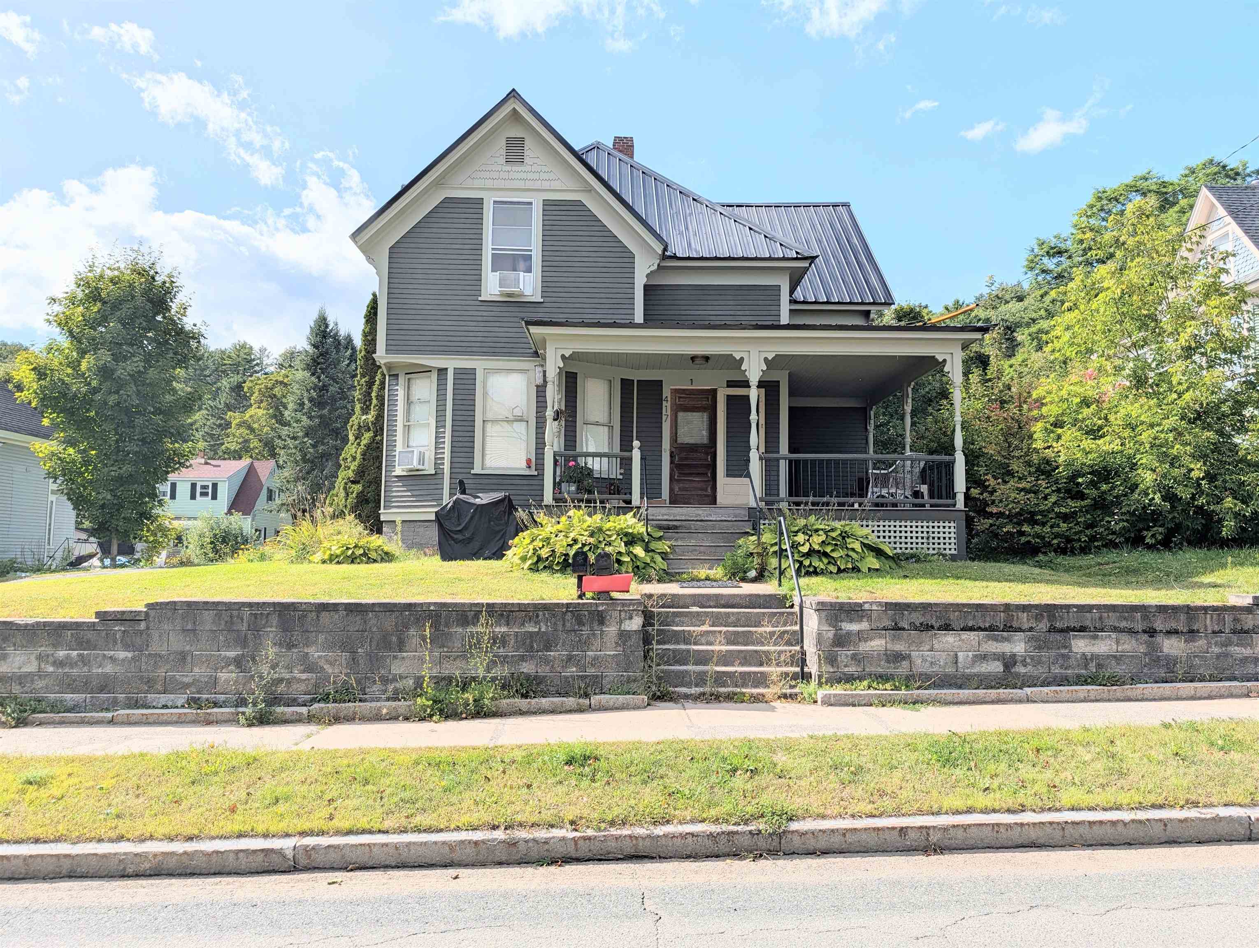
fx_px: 874
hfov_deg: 71.5
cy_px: 474
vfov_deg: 56.9
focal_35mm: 24
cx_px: 630
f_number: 1.68
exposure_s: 1/1715
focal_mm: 6.9
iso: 20
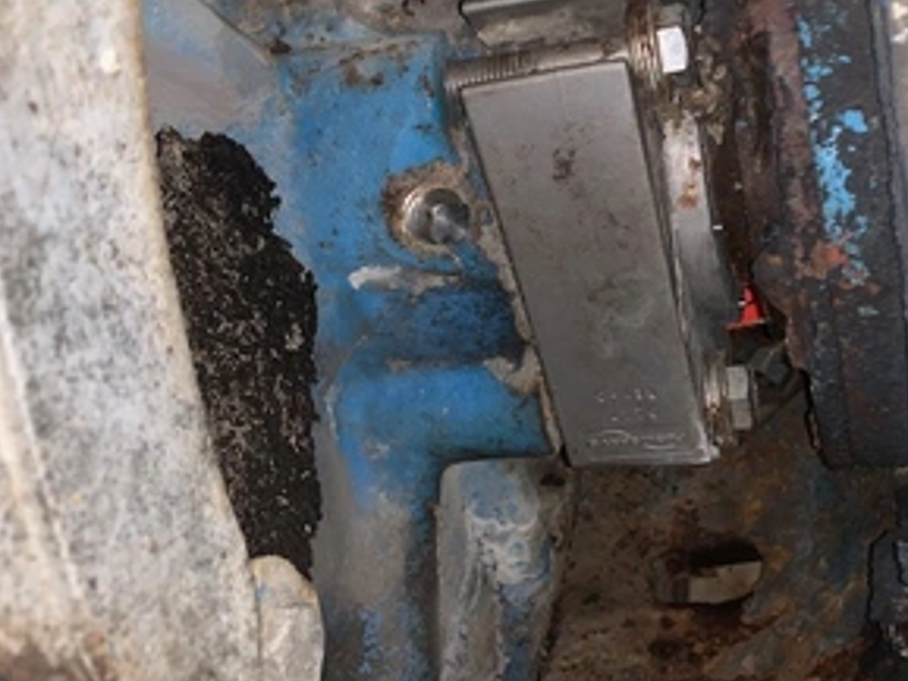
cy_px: 251
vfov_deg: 39.4
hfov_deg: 50.6
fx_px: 945
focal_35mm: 36
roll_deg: -18.2
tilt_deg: -30.5
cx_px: 591
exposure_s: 1/4
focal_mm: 4.25
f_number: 1.8
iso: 40
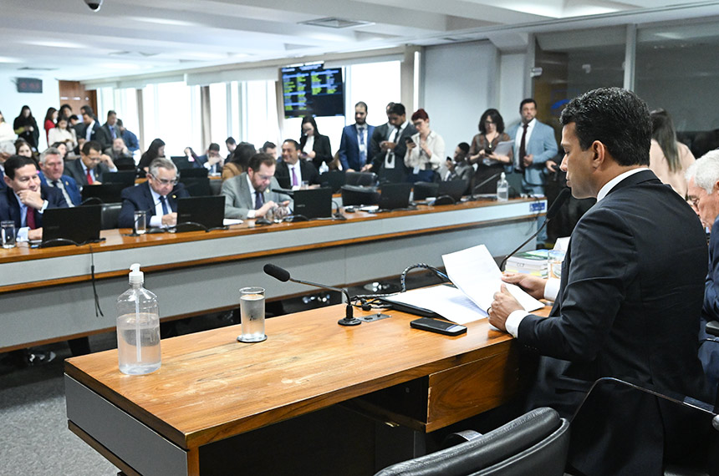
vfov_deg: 36.7
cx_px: 360
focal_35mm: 36
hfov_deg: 53.2
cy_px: 238
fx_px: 718
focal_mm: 24
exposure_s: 1/200
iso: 4000
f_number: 3.5
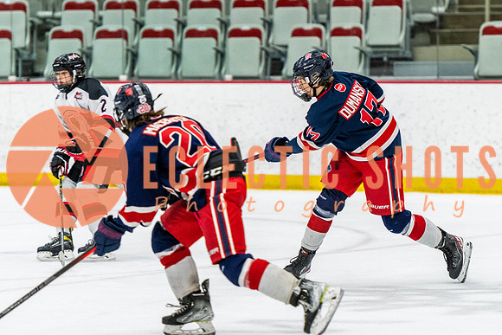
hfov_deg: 7.7
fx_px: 3734
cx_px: 317
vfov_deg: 5.1
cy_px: 168
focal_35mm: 268
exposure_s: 1/640
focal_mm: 175
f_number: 2.8
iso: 2800
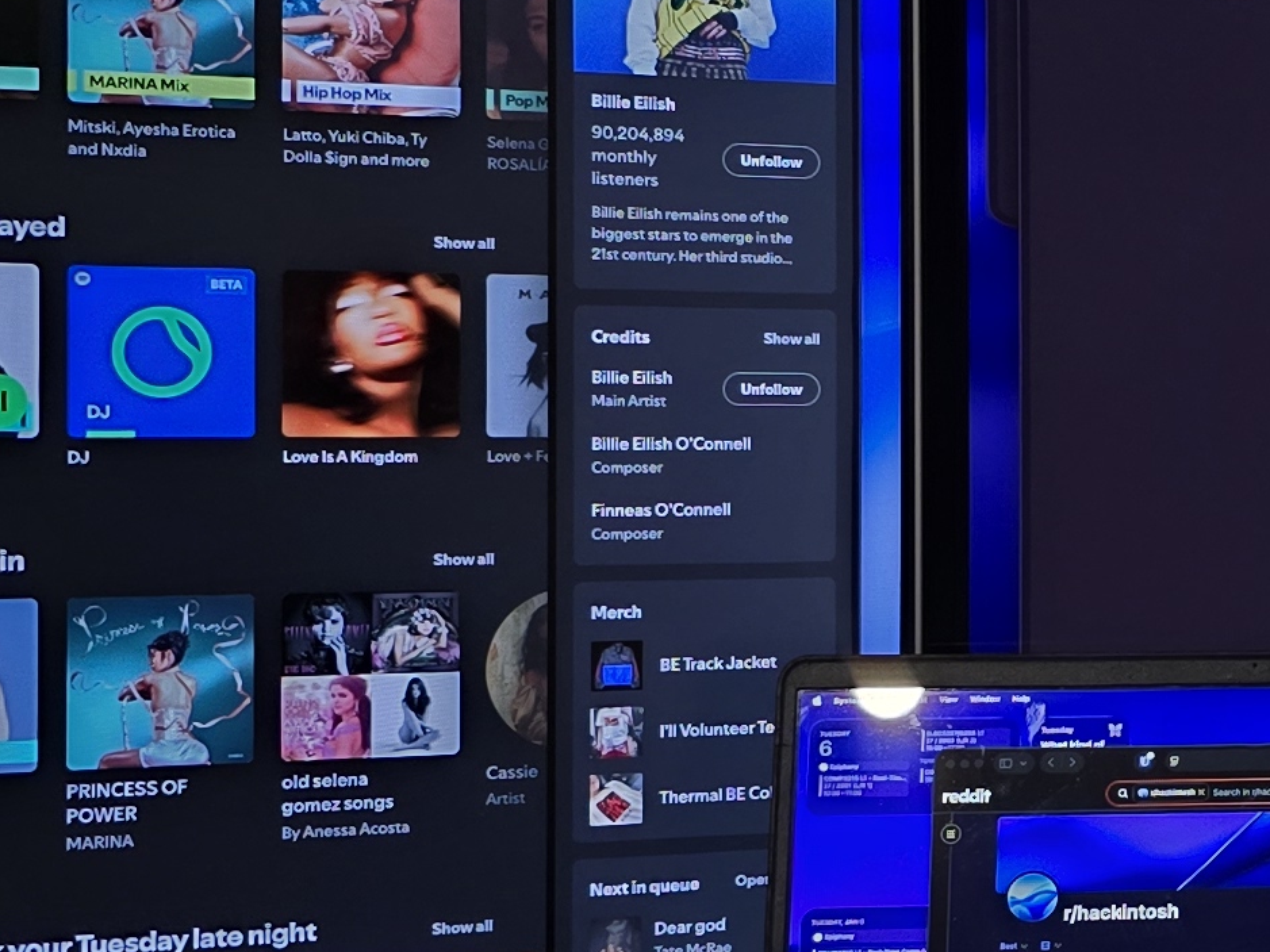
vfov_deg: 15.1
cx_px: 1751
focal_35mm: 98
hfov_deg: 18.3
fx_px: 3595
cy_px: 450
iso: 200
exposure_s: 1/100
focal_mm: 6.3
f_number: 1.7
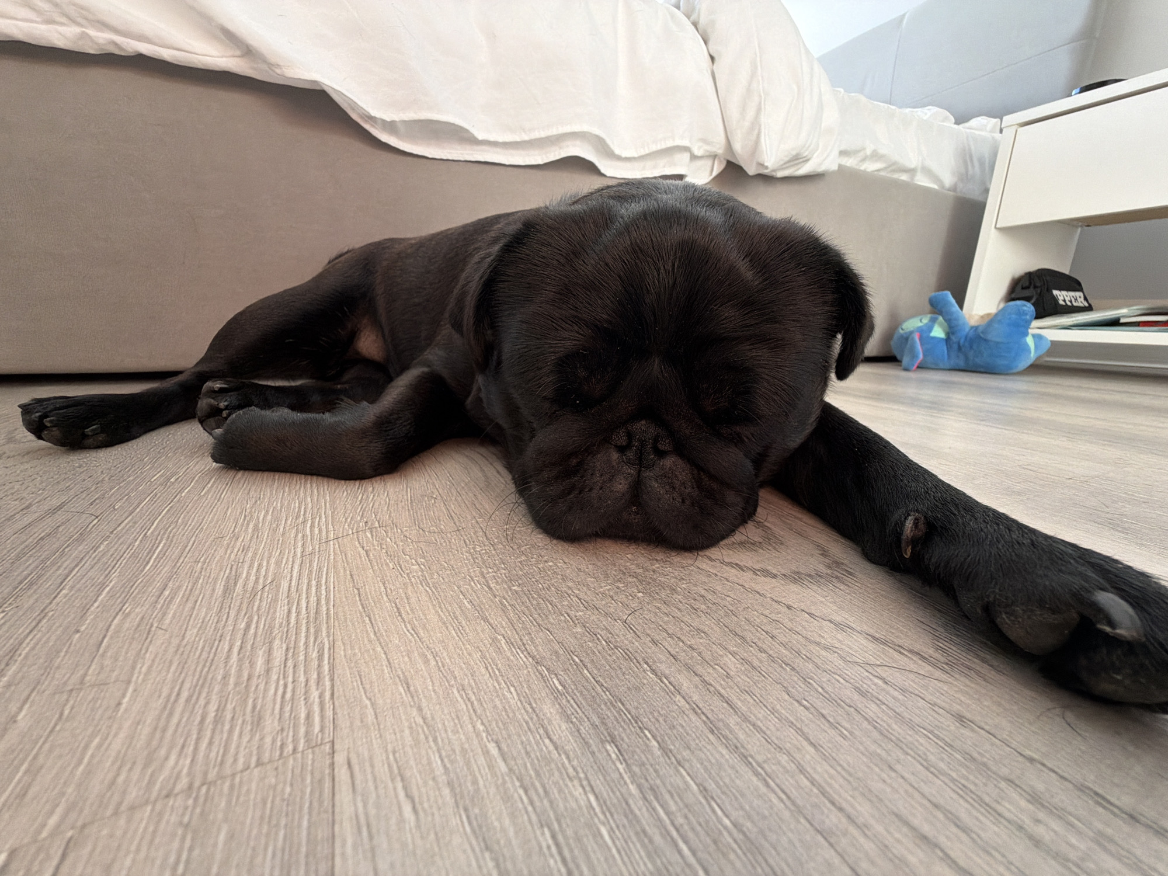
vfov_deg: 85.7
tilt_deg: -14.0
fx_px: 472
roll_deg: -1.3
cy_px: 438
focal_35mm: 14
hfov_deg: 102.1
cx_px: 584
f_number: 2.2
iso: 100
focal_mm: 2.22
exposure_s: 1/121
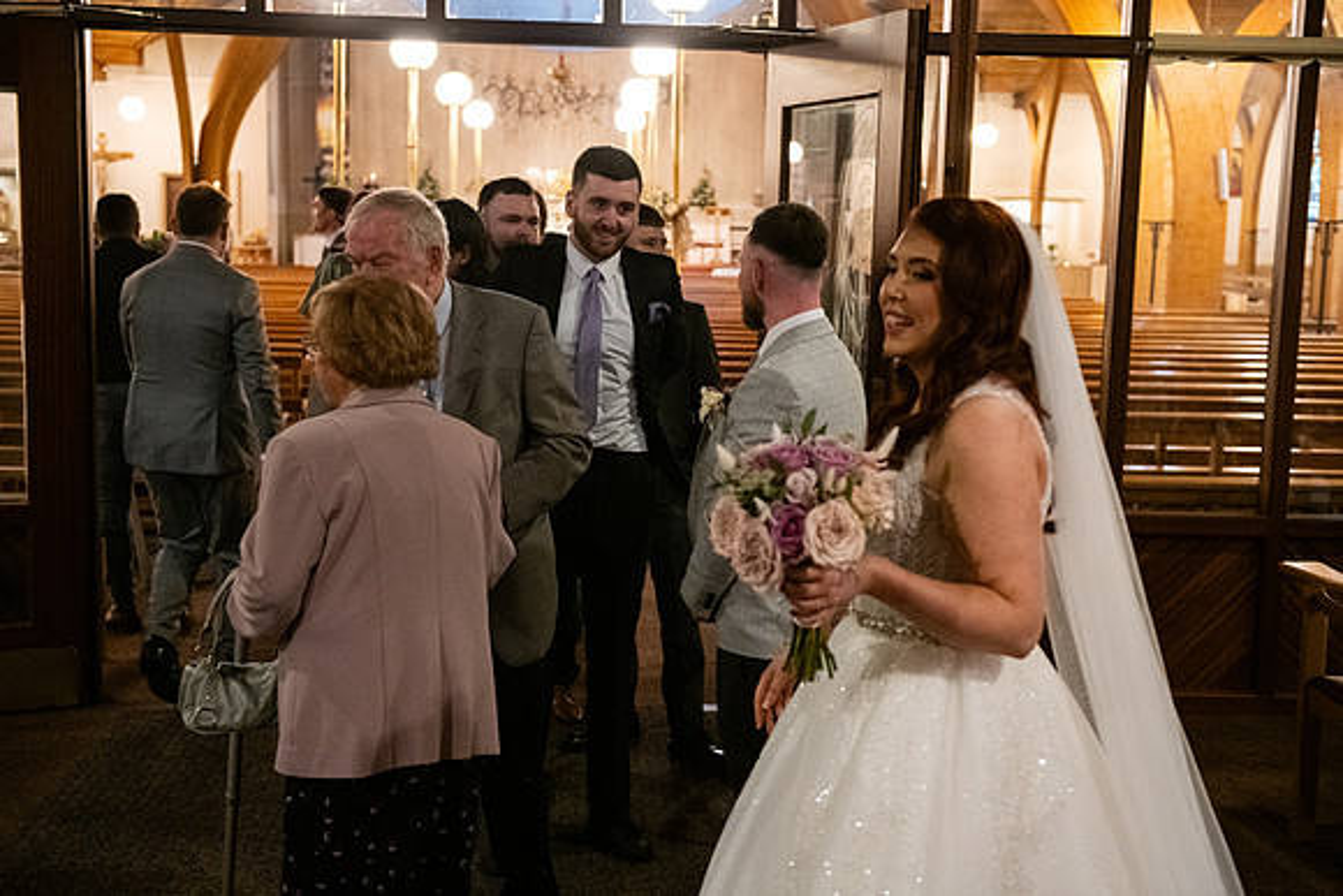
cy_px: 448
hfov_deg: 41.1
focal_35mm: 48
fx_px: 1791
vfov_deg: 28.1
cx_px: 672
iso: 2500
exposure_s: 1/160
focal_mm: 48
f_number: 3.5
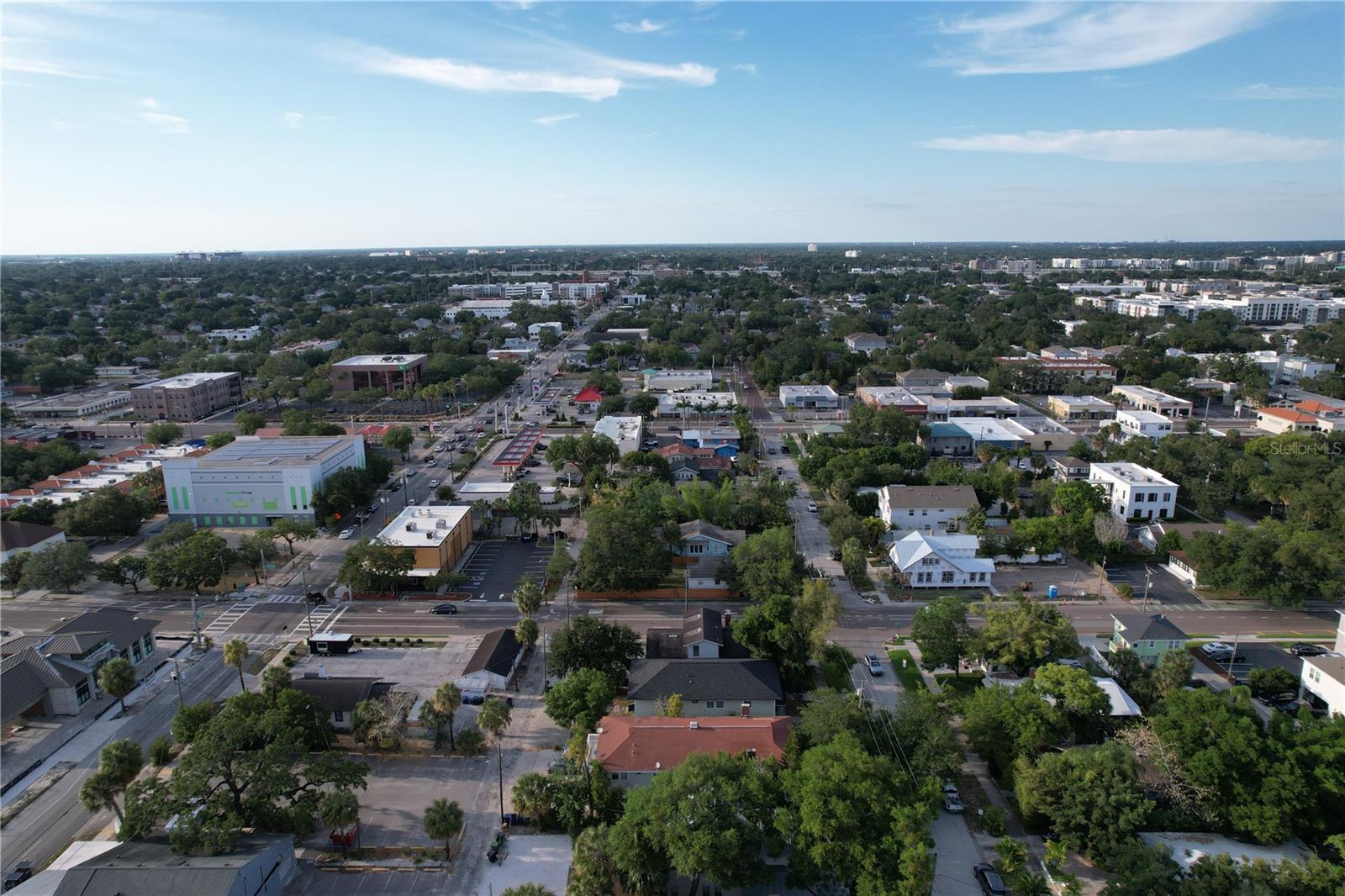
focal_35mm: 22
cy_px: 448
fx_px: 822
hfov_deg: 78.6
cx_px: 672
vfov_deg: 57.2
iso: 100
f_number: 2.8
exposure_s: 1/1000
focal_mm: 8.38
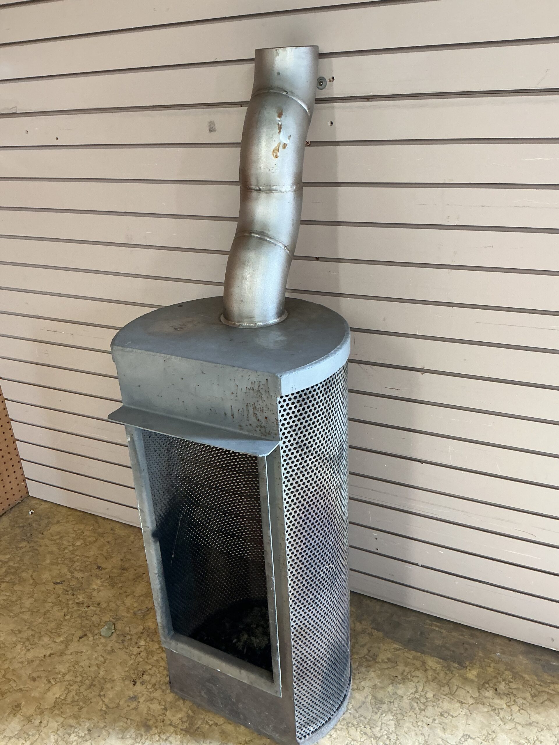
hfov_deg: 48.2
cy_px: 372
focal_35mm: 29
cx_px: 280
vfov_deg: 61.7
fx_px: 624
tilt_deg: -25.3
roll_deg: +4.2
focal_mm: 3
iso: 80
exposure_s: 1/60
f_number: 1.8
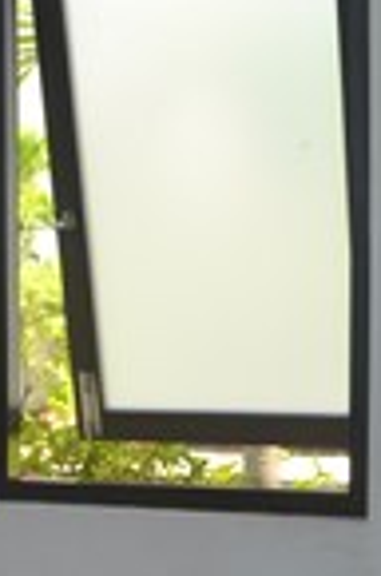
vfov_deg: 18.3
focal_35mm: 112
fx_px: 1786
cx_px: -183
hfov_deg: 11.7
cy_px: 377
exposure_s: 1/125
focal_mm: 18
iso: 200
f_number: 4
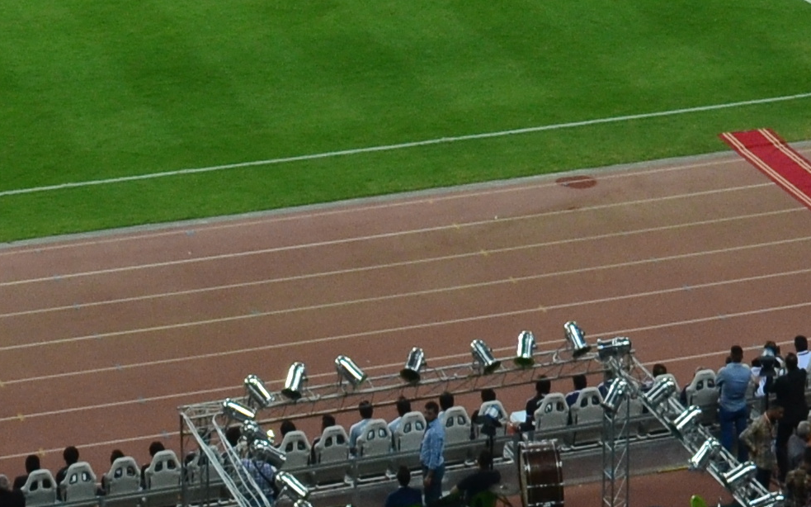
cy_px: -839
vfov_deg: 7.8
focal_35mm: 153
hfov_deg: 13.6
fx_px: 3381
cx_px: 239
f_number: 10
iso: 400
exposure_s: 1/50
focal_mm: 20
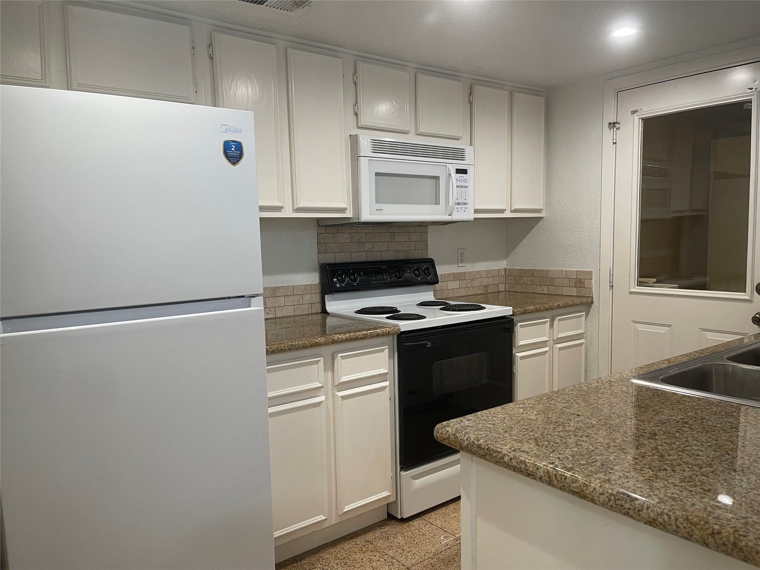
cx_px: 380
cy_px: 285
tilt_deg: -5.2
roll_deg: +1.5
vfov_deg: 54.9
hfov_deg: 69.4
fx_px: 549
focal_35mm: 25
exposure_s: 1/60
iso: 80
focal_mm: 5.1
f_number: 1.6
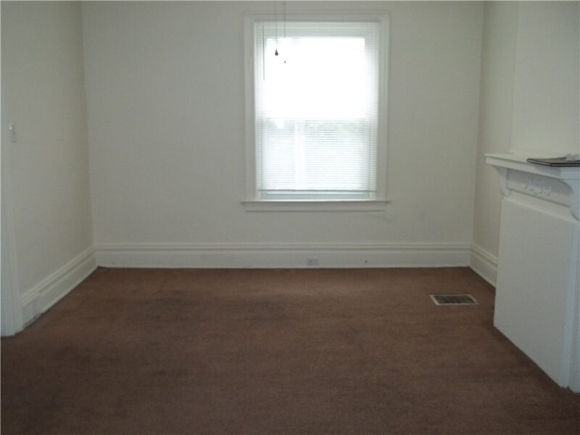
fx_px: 553
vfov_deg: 42.9
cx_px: 290
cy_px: 218
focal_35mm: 33
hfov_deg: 55.4
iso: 160
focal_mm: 5.9
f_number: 3.3
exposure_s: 1/60
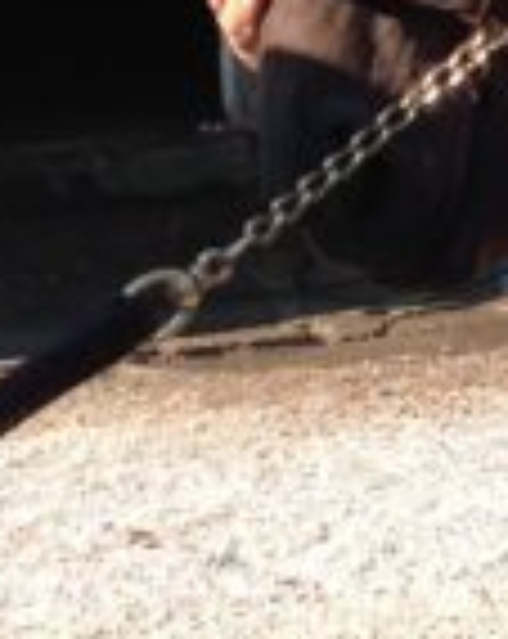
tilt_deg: -10.0
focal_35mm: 247
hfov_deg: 6.0
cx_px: 1119
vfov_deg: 7.8
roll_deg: +1.8
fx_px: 4657
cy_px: 310
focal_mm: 4.28
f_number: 2.4
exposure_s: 1/569
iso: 50
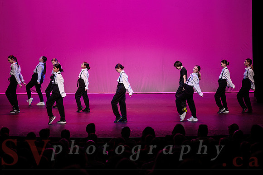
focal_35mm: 83
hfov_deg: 24.4
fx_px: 608
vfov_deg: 16.4
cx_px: 132
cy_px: 80
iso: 800
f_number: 2.8
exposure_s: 1/500
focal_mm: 75
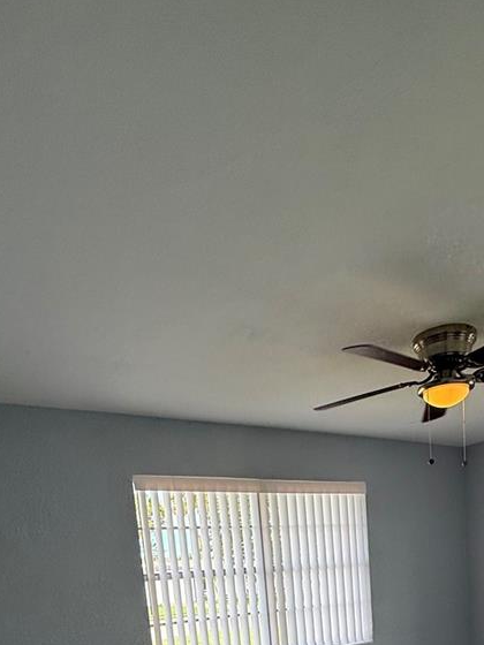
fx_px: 559
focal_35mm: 30
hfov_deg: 46.4
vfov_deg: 48.3
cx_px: 302
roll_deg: +3.6
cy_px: 659
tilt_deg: -8.9
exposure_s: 1/175
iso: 64
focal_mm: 2.22
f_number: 2.2
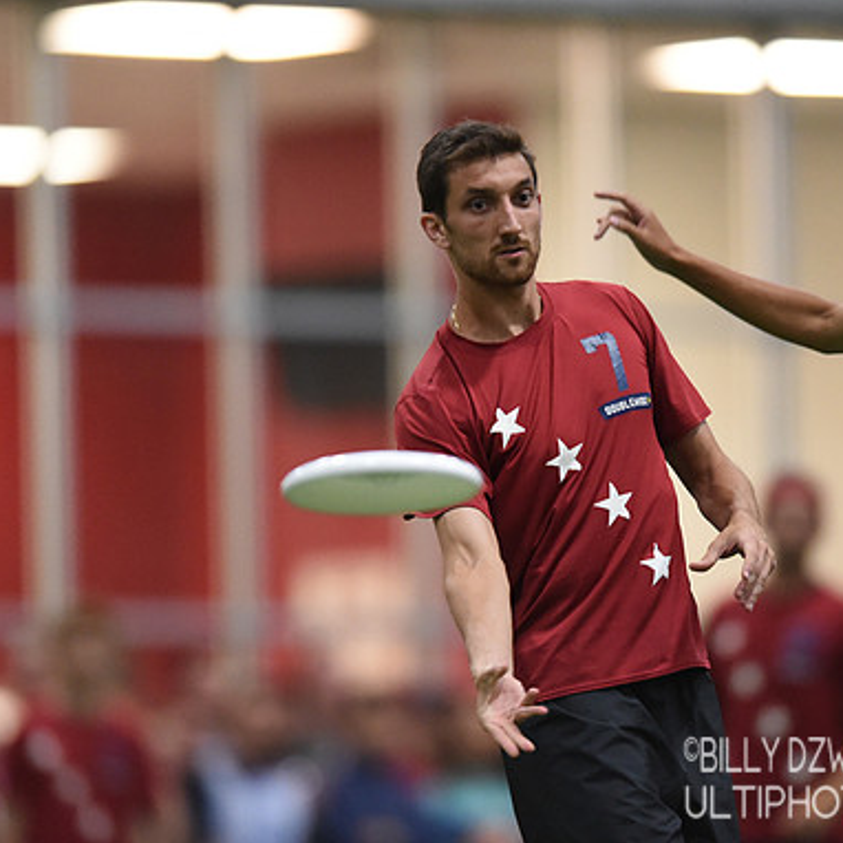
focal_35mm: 515
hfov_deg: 3.4
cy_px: 420
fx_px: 14189
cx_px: 543
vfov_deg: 3.4
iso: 10000
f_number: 2.8
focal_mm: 400
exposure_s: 1/500
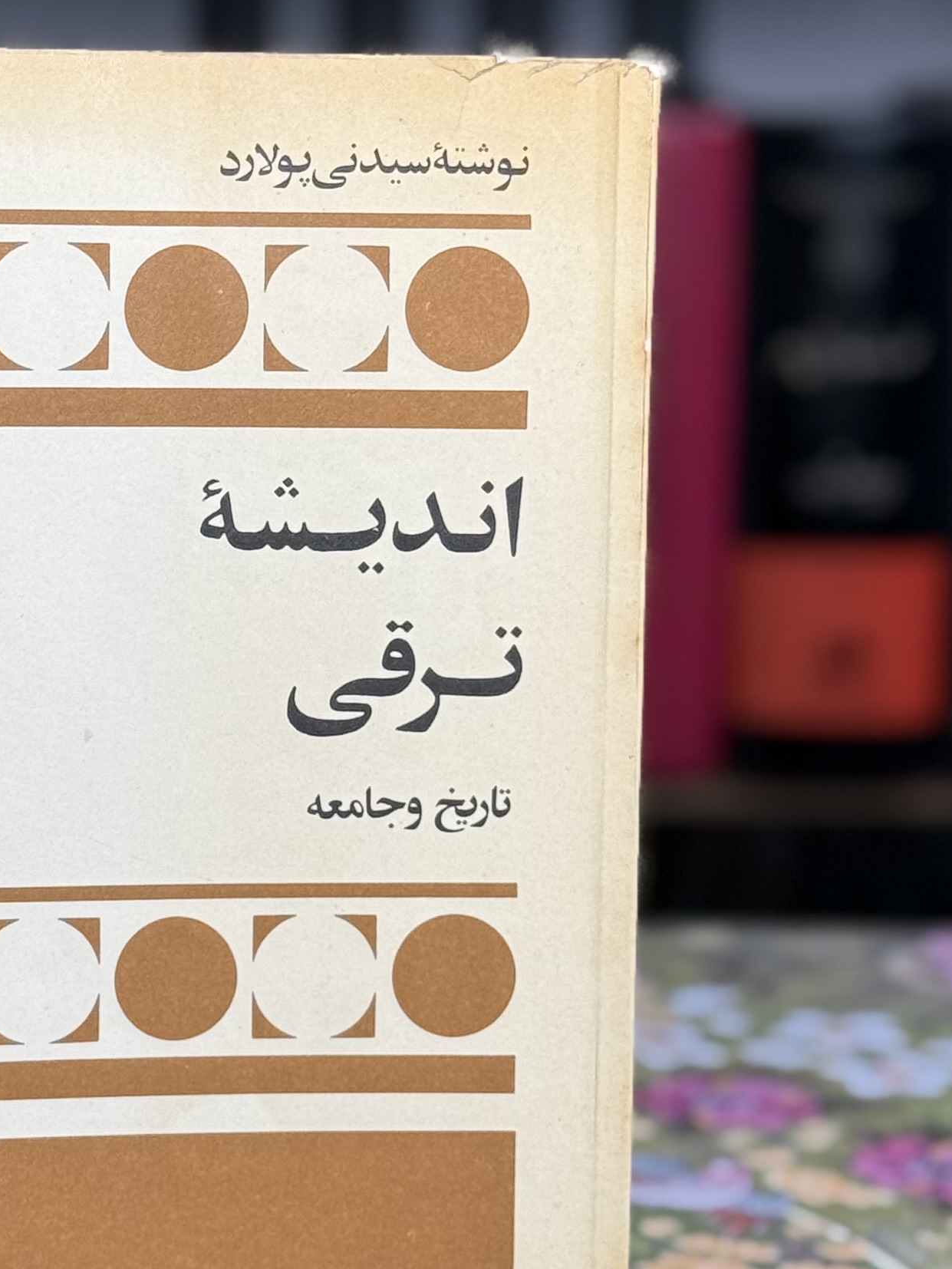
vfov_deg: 16.8
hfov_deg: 12.6
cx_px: 97
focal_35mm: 117
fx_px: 4289
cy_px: 539
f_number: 1.78
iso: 50
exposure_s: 1/121
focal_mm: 6.76
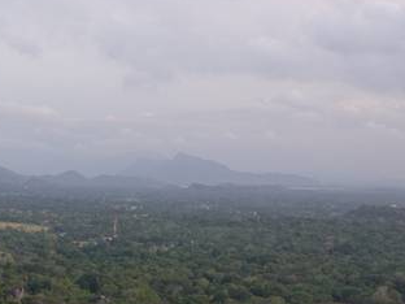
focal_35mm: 91
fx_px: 1065
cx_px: -9
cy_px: 149
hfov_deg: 20.8
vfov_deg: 16.2
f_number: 3.2
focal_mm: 15.17
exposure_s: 1/50
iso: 125
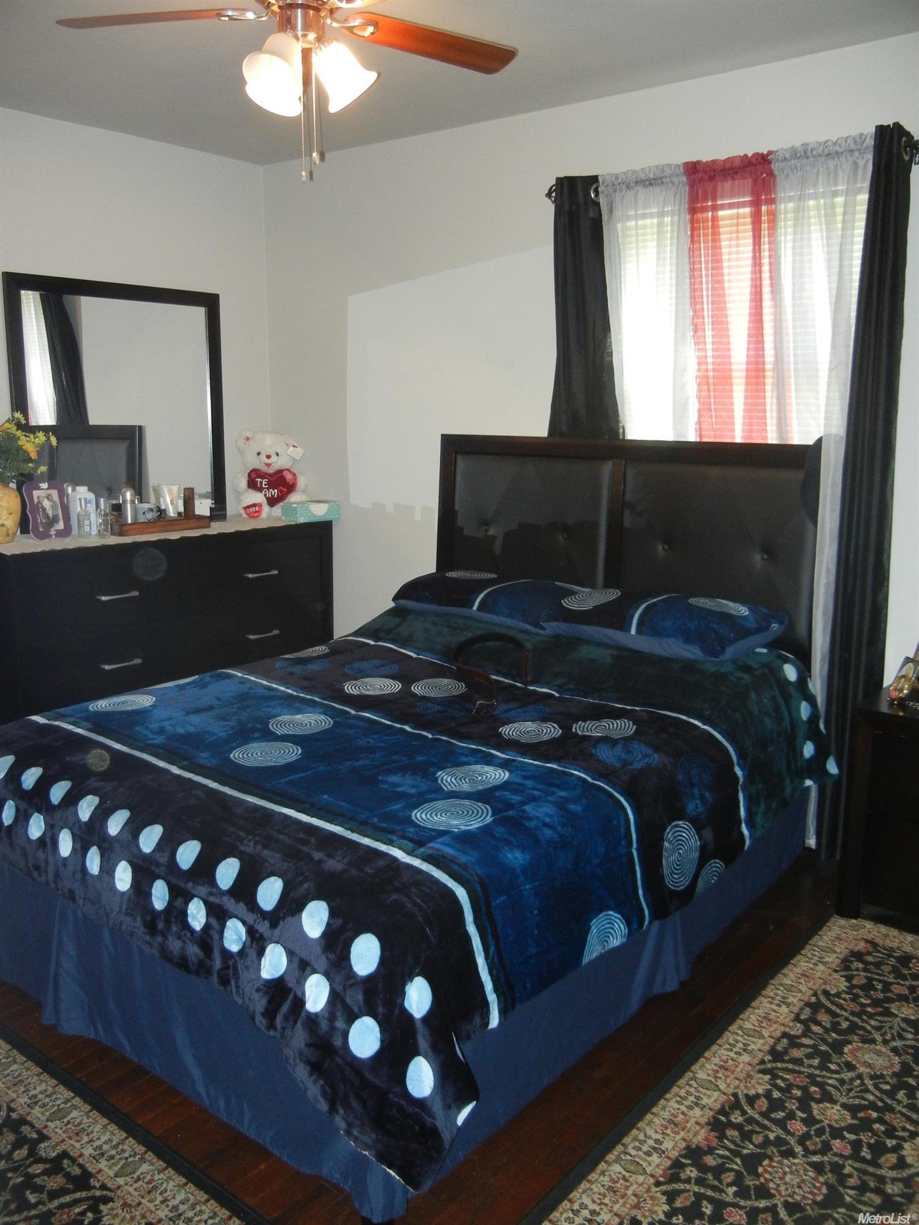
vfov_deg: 60.0
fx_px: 1062
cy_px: 612
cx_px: 460
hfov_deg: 46.8
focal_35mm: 30
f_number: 3.5
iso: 496
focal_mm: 5.4
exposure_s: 1/30
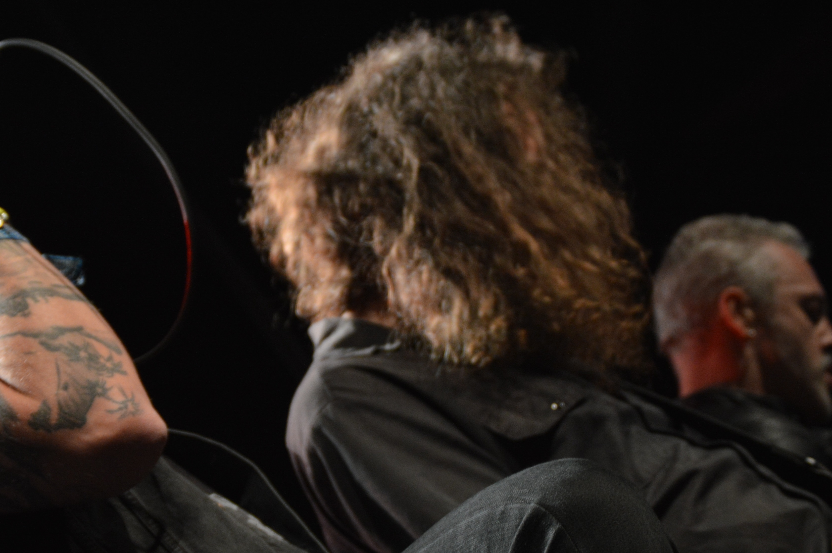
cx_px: 256
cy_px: 383
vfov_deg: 9.1
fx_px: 3461
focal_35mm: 150
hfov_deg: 13.7
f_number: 4
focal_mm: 55
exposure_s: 1/60
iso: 400
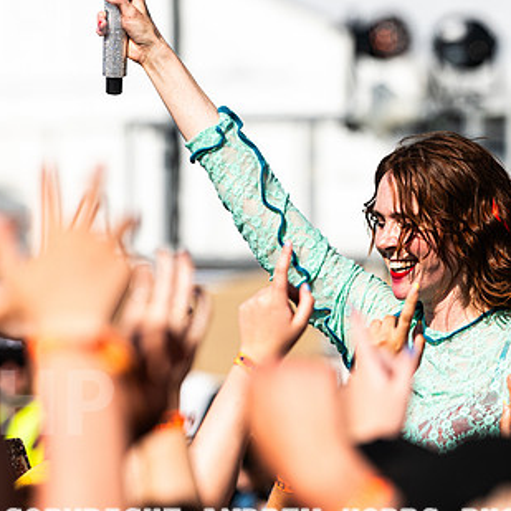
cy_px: 247
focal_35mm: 361
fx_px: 6029
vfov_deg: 4.9
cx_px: 404
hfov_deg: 4.9
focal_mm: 200
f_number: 4
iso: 200
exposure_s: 1/5000
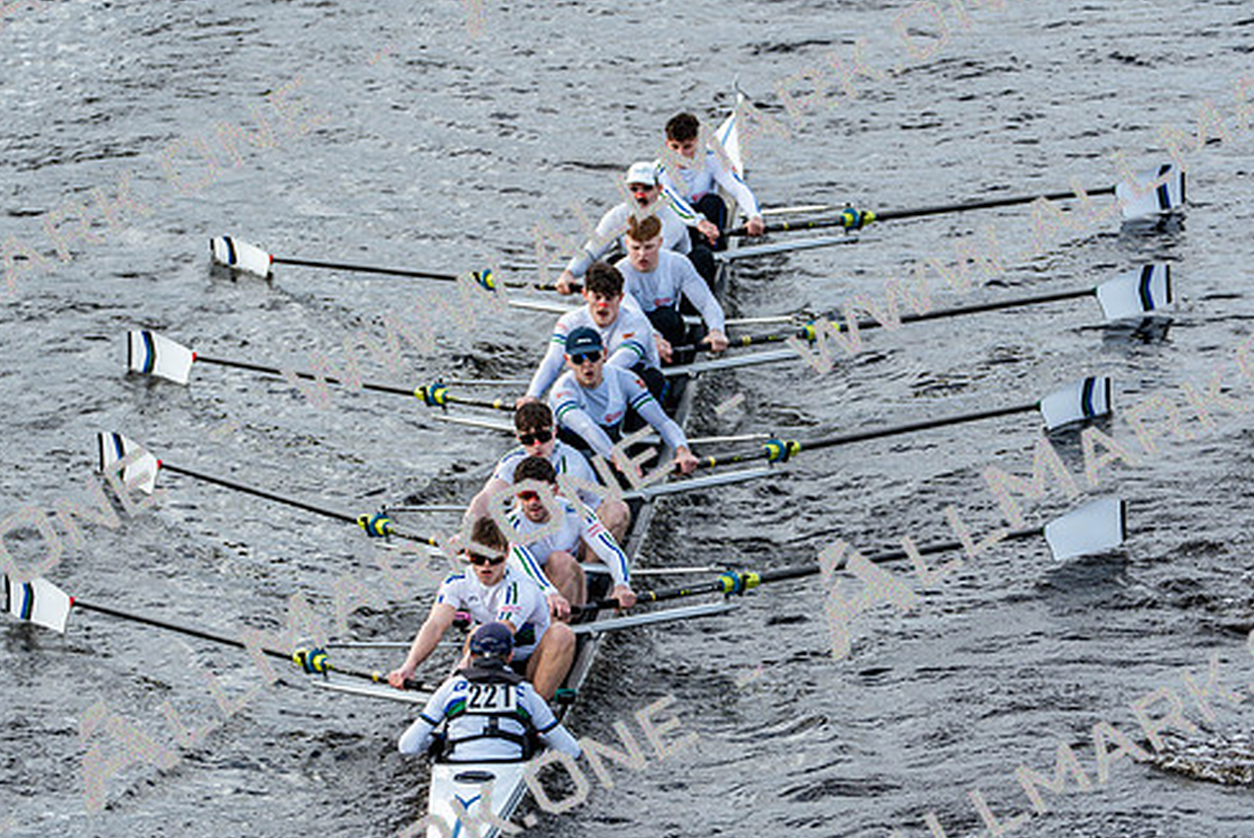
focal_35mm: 367
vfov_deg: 3.8
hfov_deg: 5.6
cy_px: 418
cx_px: 599
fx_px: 12791
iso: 500
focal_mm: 309
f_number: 6.3
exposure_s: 1/1250
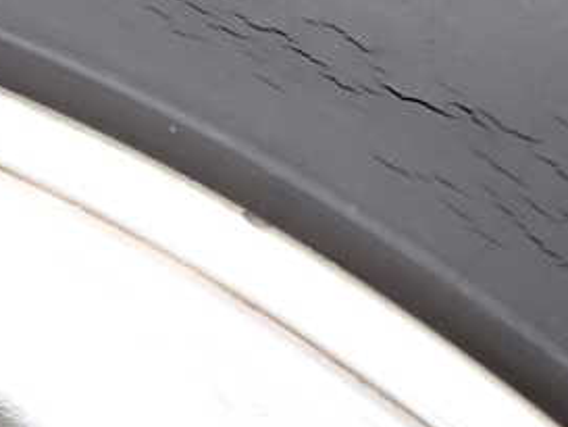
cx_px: 393
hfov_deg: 29.1
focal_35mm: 66
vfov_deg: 22.2
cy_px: 152
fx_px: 1083
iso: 500
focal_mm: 5.4
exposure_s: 1/30
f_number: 2.3
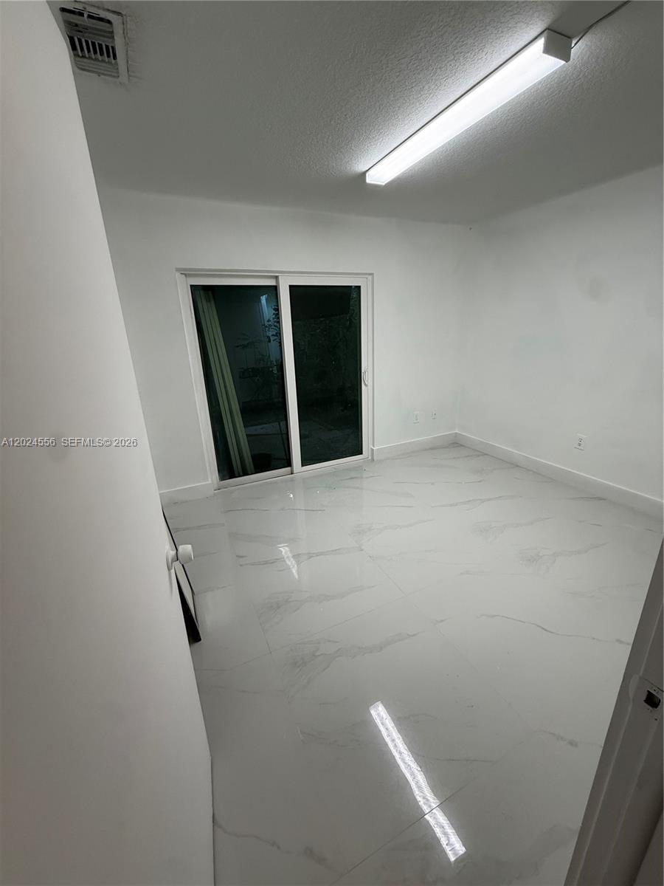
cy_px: 443
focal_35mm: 14
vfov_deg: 102.1
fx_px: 358
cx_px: 332
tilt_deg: -17.8
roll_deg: +1.8
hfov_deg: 85.7
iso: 160
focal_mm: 2.22
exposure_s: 1/120
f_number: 2.2
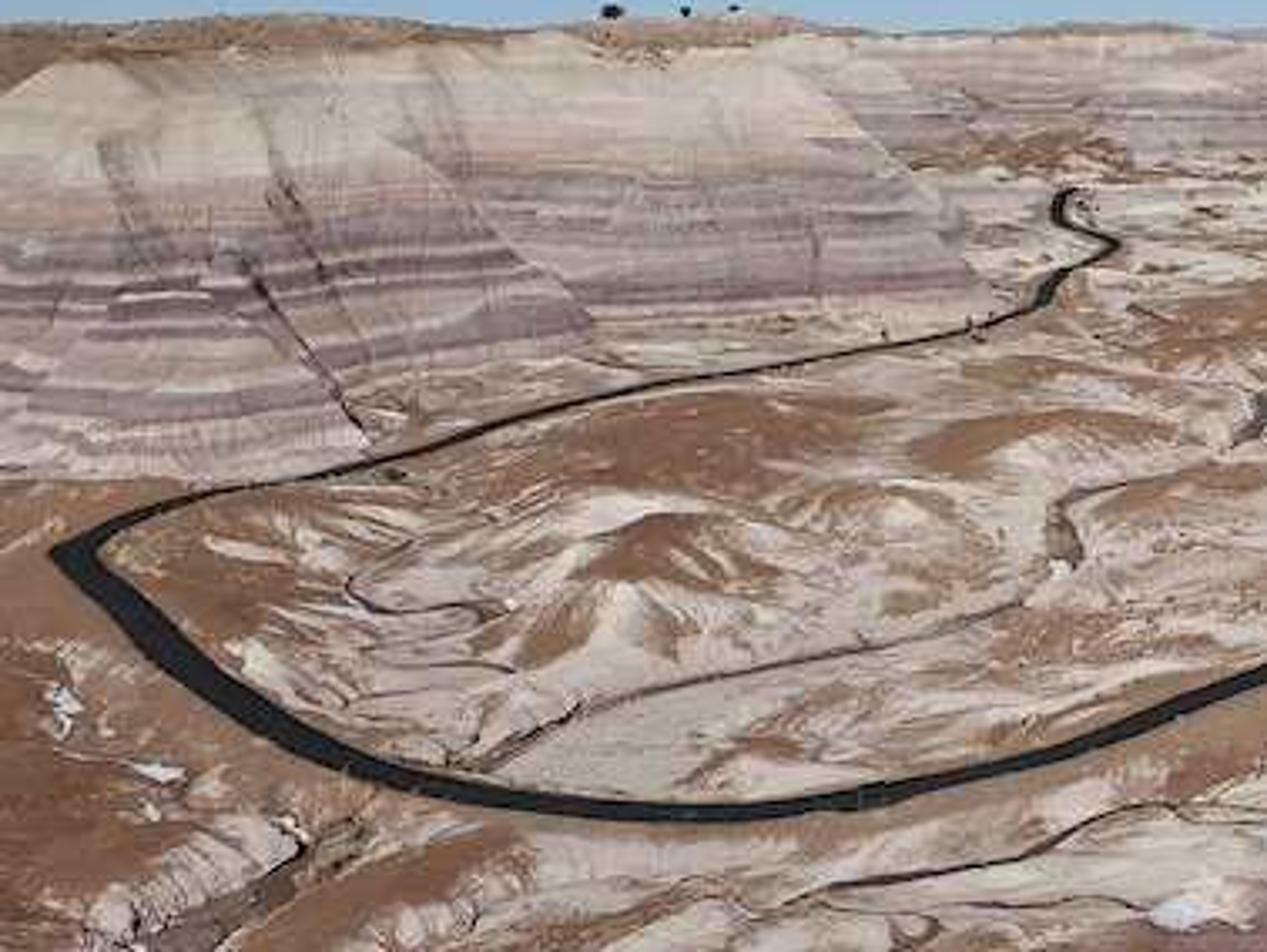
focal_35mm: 55
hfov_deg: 32.4
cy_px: 513
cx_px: 1233
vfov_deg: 26.6
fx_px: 2014
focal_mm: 4.3
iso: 50
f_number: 2.4
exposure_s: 1/3628
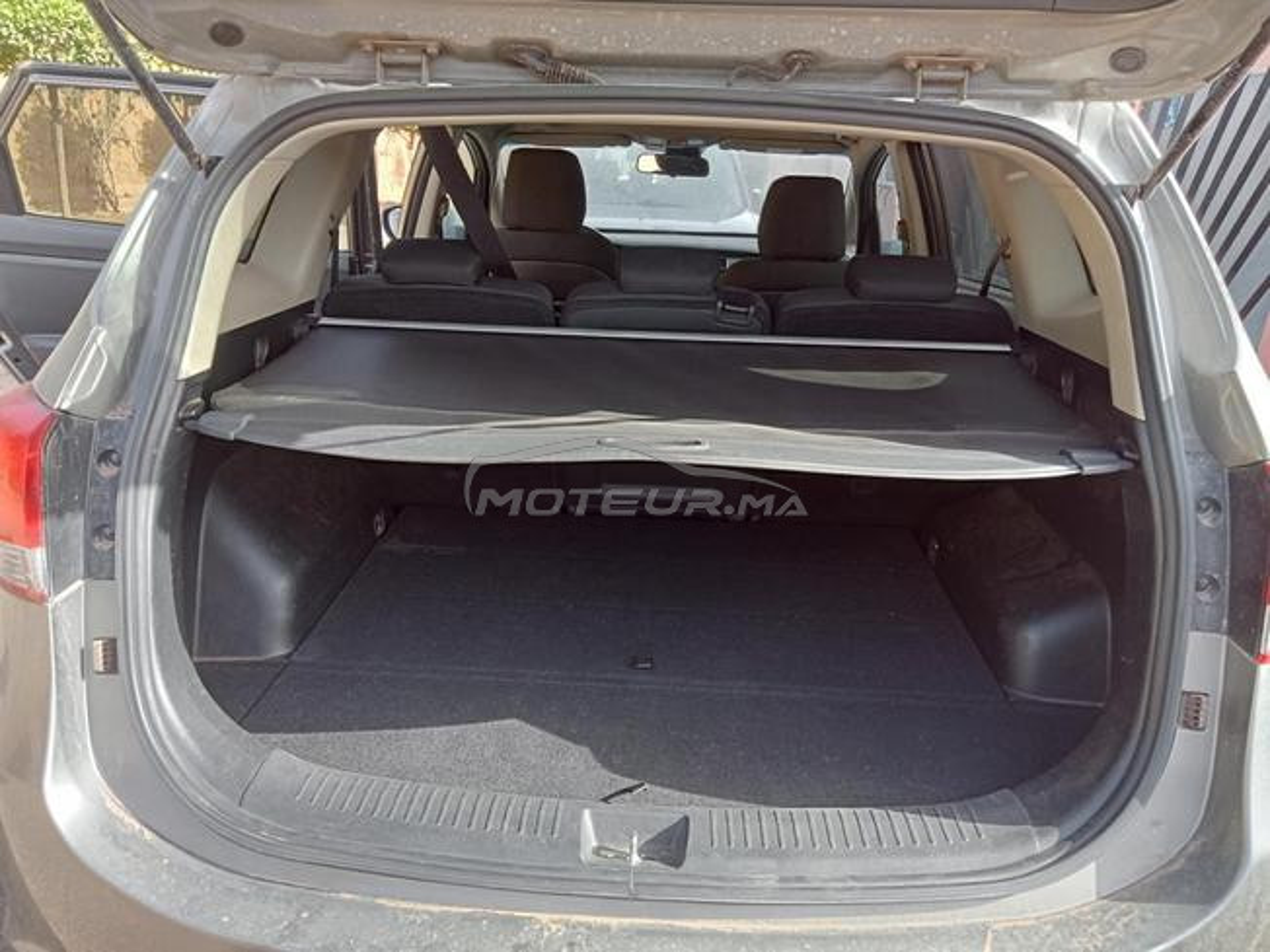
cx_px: 635
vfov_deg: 49.7
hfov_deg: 63.4
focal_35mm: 28
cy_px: 476
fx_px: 1027
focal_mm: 3.46
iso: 159
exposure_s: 1/100
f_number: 2.2
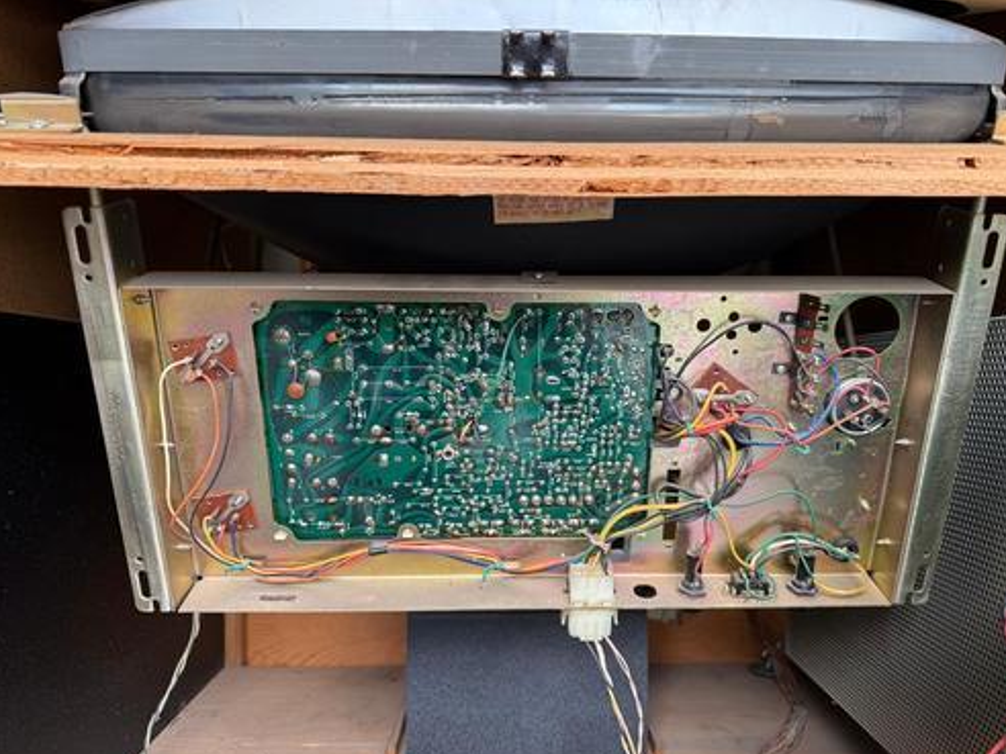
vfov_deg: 53.1
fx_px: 756
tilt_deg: +1.2
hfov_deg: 67.2
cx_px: 537
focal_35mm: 26
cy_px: 374
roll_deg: -0.5
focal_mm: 6.76
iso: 64
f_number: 1.78
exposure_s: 1/121
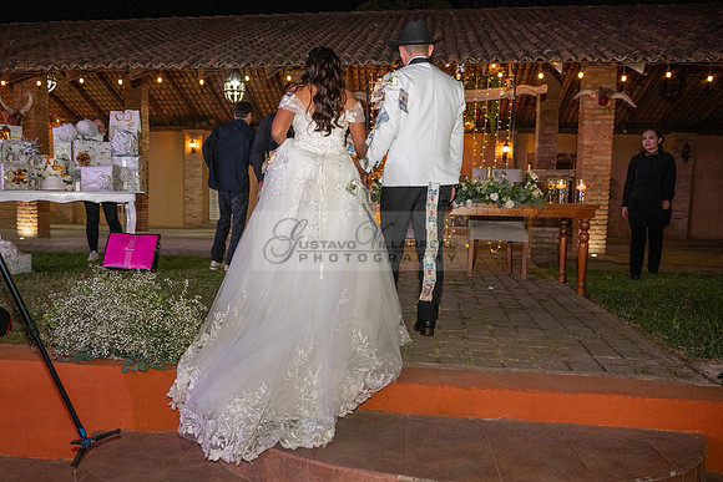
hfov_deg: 58.3
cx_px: 309
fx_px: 644
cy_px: 276
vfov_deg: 41.0
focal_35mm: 32
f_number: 5
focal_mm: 28
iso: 2000
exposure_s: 1/200
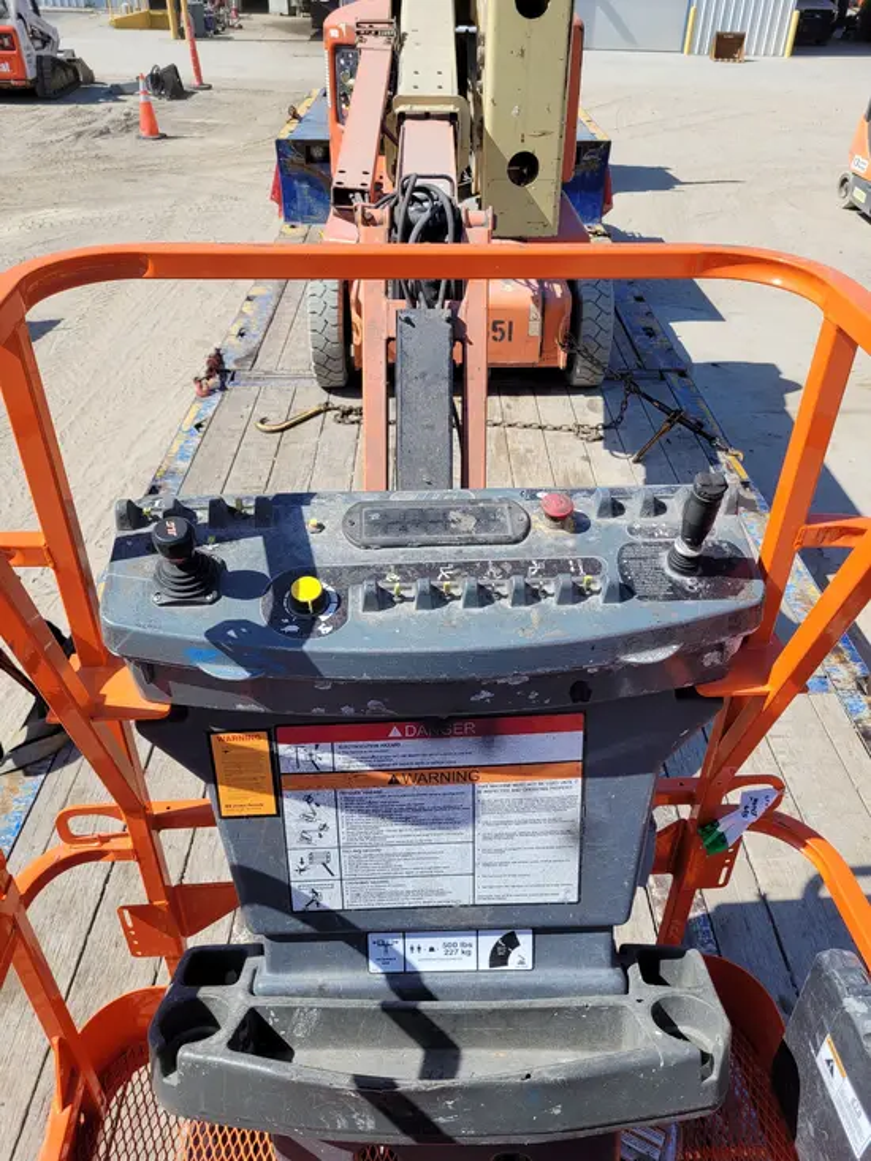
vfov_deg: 67.3
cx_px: 436
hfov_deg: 53.1
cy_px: 580
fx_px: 872
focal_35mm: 26
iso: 40
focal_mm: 5.4
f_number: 1.8
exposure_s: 1/2116
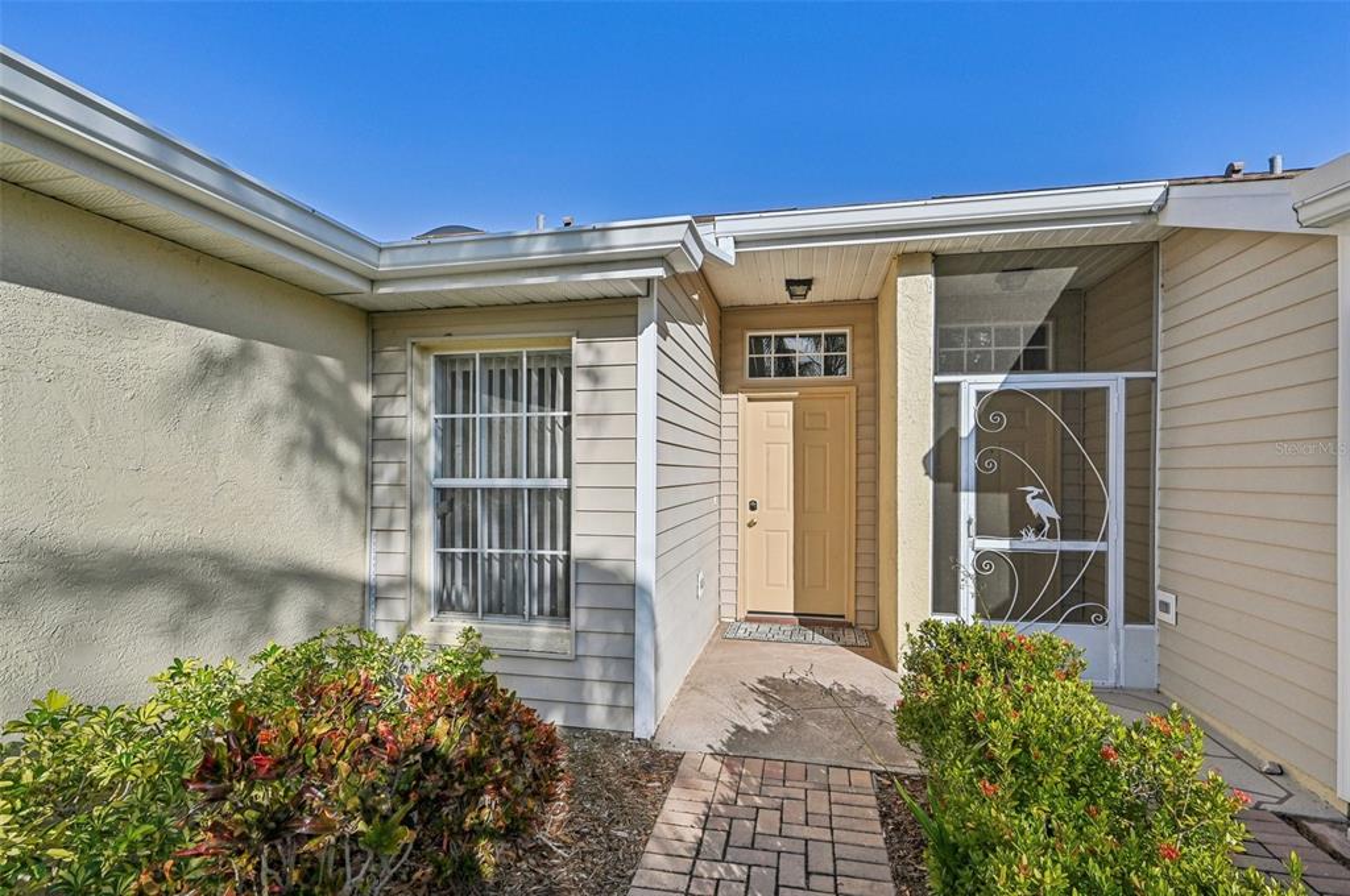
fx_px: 618
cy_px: 448
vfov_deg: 71.9
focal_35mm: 16
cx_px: 675
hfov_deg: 95.1
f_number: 8
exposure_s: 1/2500
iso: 400
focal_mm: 16.5
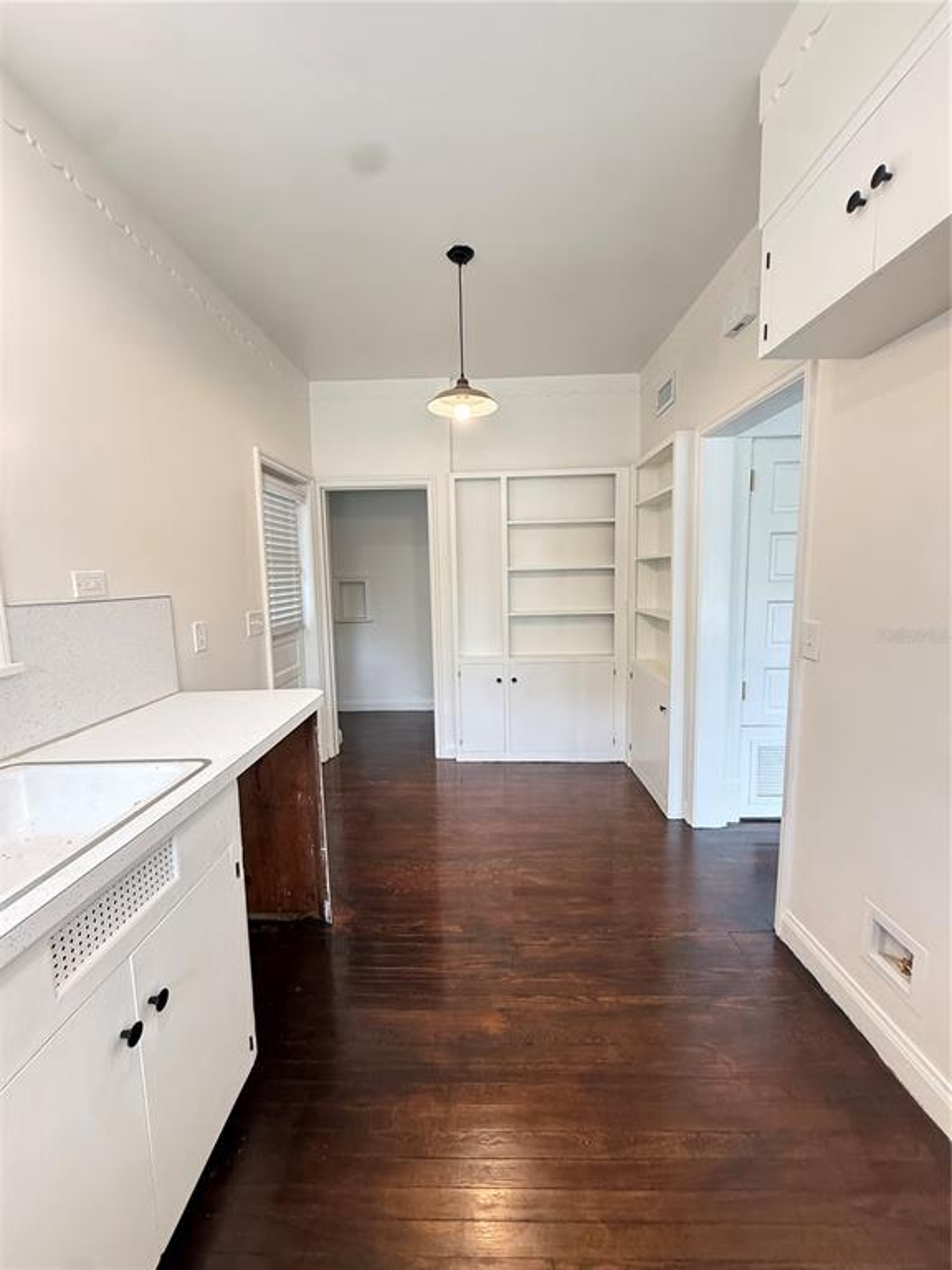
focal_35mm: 14
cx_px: 476
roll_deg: +1.0
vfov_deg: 102.1
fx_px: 513
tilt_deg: -6.0
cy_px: 635
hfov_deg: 85.7
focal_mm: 2.22
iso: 250
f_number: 2.2
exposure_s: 1/60
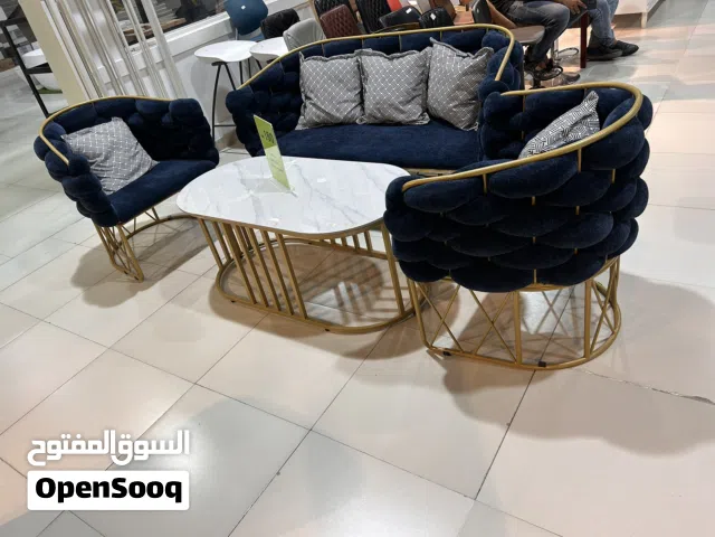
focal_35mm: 26
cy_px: 268
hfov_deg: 67.3
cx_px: 358
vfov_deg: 53.1
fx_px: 537
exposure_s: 1/100
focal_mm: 5.7
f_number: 1.5
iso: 64
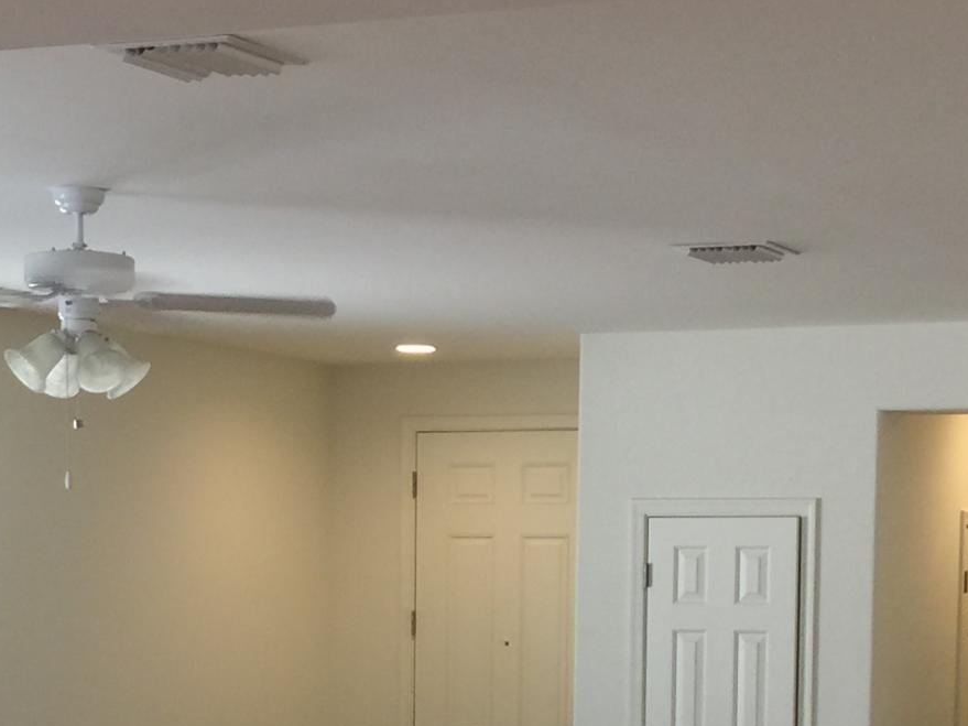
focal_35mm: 99
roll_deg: -0.6
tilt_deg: -5.1
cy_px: 798
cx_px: 500
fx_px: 2768
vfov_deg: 14.6
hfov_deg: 19.8
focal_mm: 4.15
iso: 32
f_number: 2.2
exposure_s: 1/15
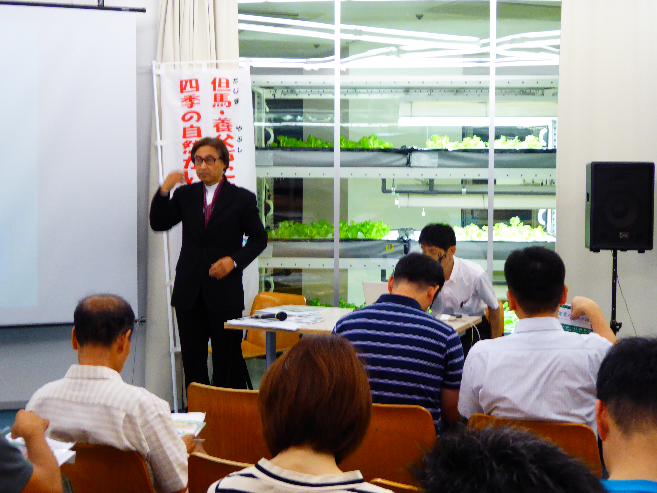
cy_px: 246
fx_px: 1025
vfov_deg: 27.0
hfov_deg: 35.5
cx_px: 328
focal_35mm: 54
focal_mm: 9.6
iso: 400
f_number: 4.1
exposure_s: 1/40
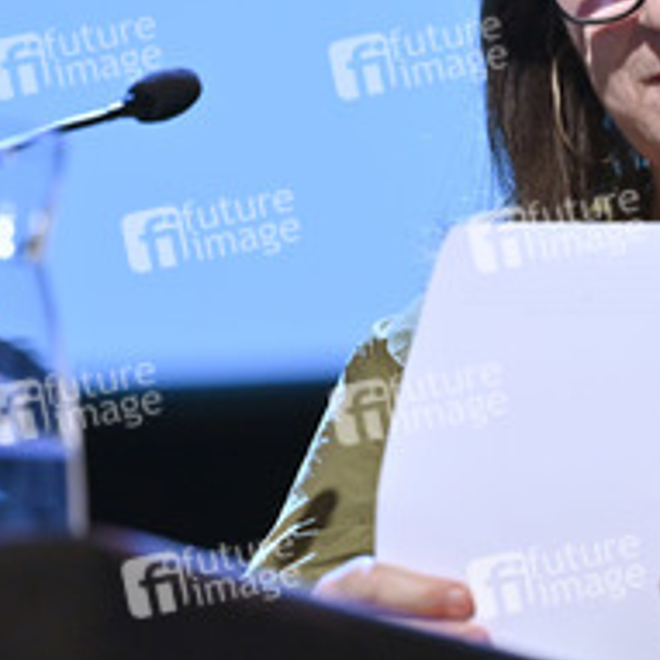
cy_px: 145
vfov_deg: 6.0
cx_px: 465
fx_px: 6277
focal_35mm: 291
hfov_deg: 6.0
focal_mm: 145
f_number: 2.8
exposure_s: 1/320
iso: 1600
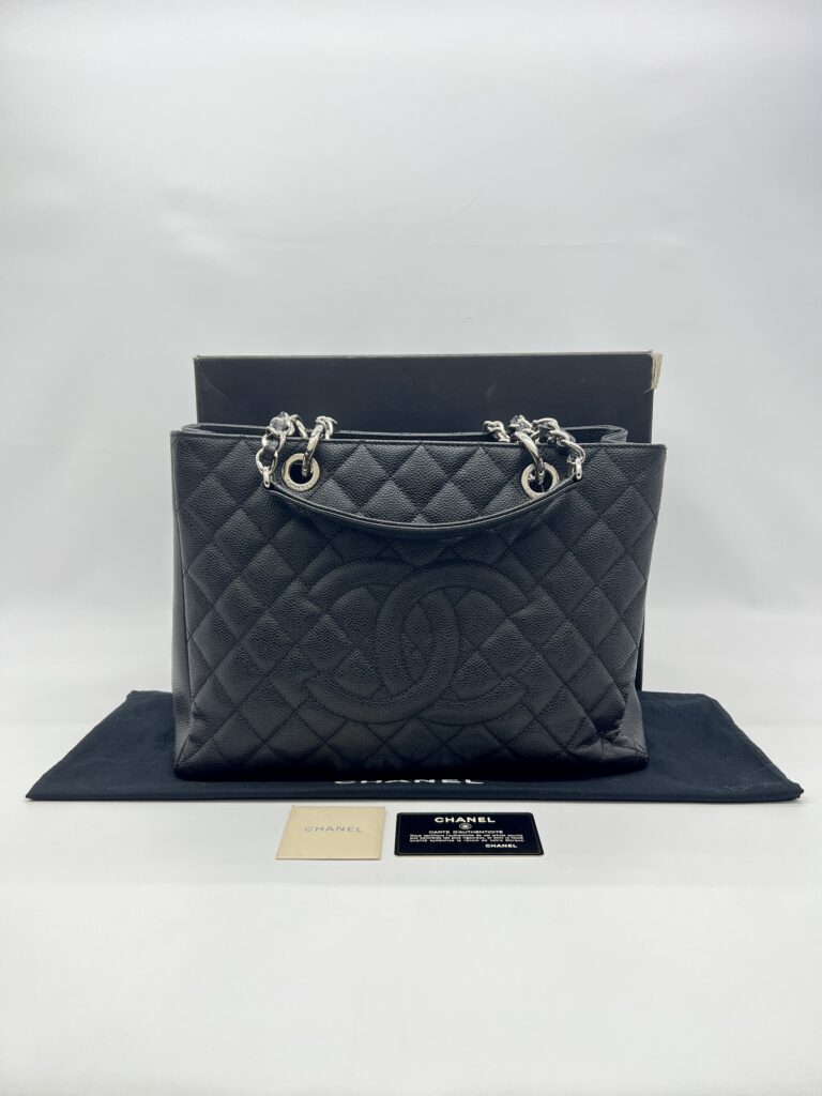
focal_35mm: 26
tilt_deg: -8.1
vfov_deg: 67.3
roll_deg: -0.8
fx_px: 823
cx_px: 411
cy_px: 548
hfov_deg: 53.1
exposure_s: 1/100
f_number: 1.5
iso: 32
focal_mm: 5.7
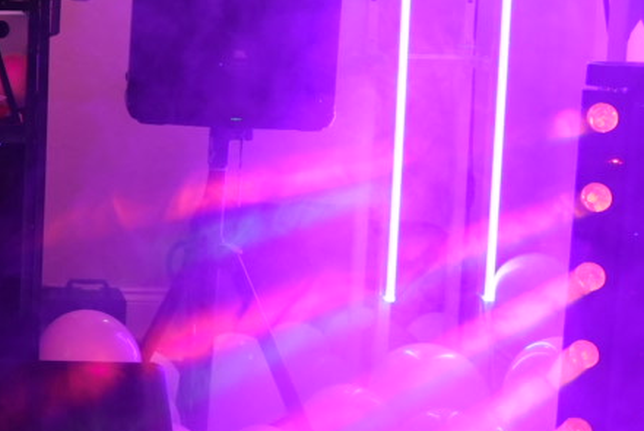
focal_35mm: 100
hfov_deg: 18.9
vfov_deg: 13.7
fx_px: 1786
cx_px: -202
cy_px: 120
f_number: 2.8
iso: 1600
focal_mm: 27.2
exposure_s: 1/160
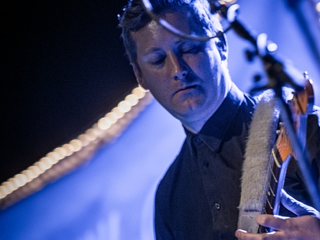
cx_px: 197
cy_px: 132
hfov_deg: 7.9
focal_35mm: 249
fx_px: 2302
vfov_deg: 6.0
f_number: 2.8
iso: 1250
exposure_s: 1/80
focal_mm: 160
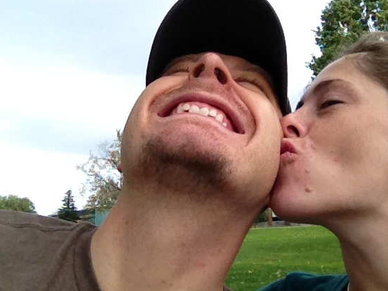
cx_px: 214
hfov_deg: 45.7
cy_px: 157
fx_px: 460
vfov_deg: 35.1
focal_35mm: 41
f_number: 2.4
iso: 125
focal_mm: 1.85
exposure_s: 1/936
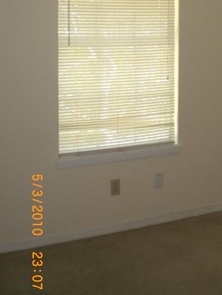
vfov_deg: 29.7
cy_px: 71
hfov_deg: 22.6
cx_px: 186
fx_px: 547
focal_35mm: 64
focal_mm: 6.3
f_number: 3.1
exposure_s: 1/100
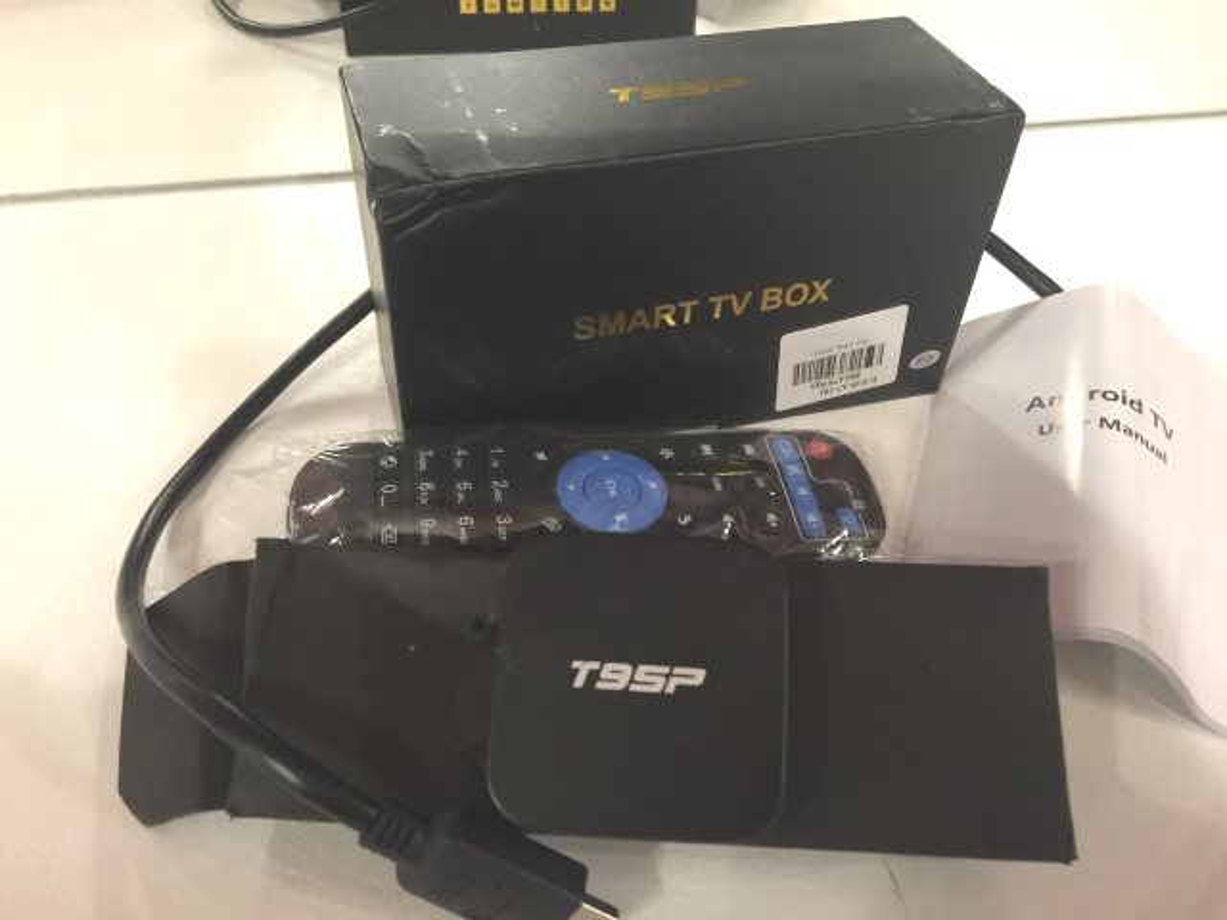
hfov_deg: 61.7
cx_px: 614
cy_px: 460
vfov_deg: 48.2
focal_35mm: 29
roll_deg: -2.9
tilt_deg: -44.6
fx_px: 1028
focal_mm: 4.15
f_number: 2.2
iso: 125
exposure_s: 1/8
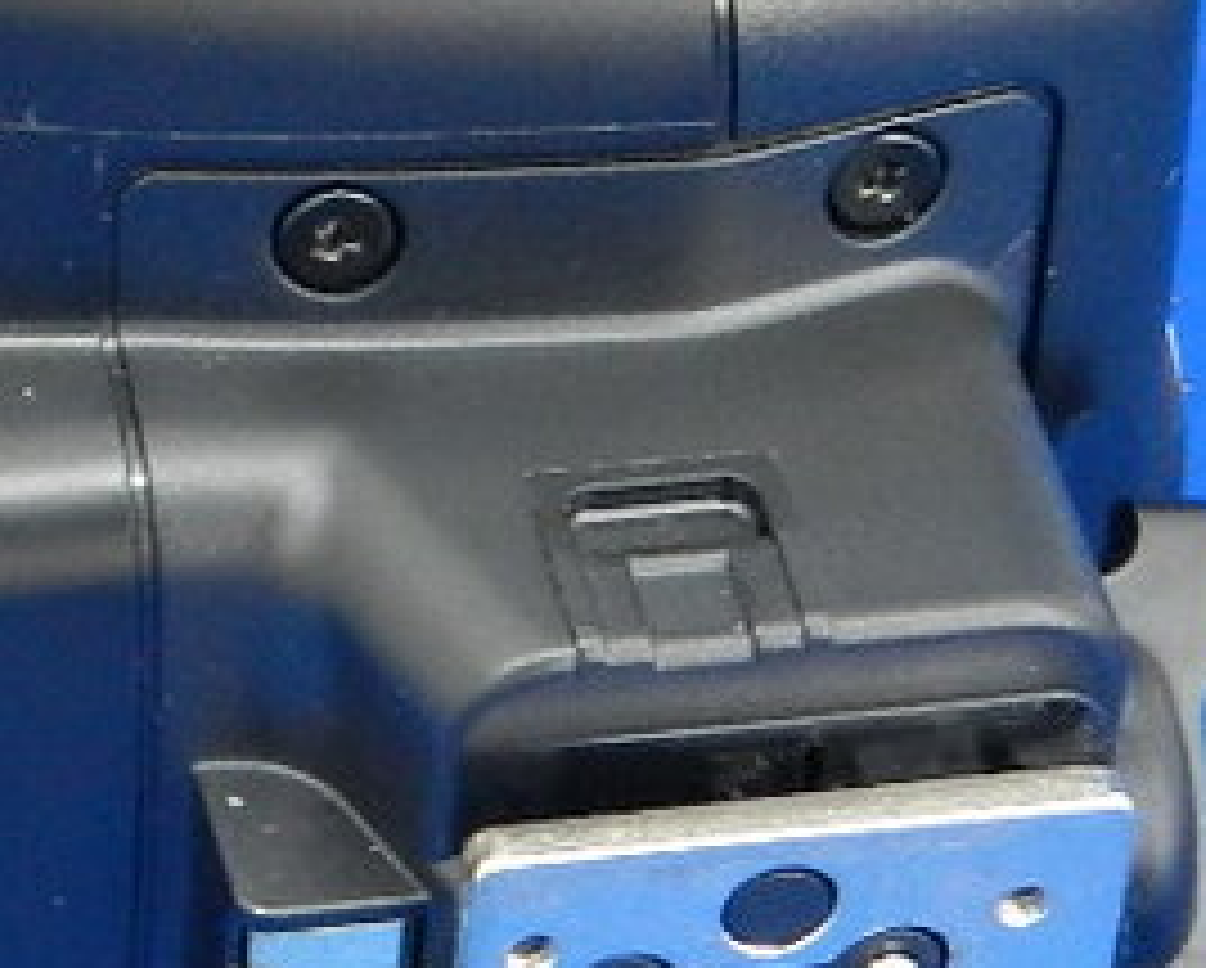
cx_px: -360
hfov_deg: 11.3
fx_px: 5932
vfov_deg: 9.3
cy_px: -18
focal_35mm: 166
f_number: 4
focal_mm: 6.7
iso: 400
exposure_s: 1/20
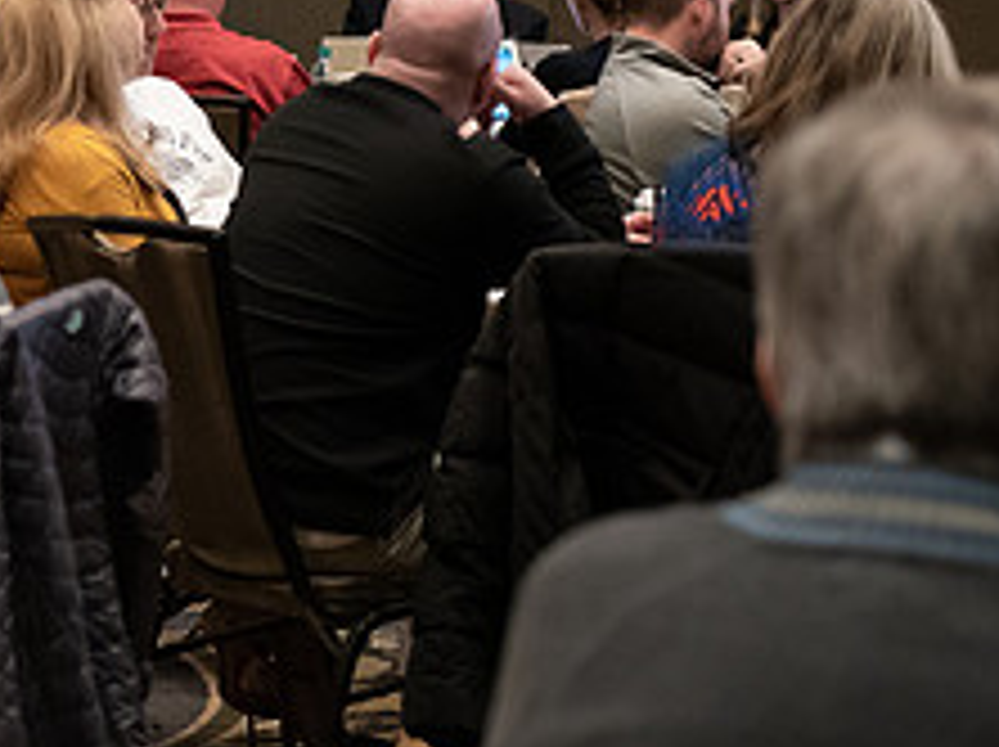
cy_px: 119
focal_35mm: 151
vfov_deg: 9.8
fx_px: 4353
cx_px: -198
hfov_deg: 12.8
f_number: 3.2
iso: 4000
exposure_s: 1/160
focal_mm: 60
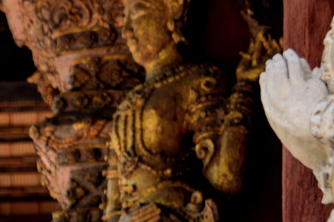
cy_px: 383
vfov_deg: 4.0
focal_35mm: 345
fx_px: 3199
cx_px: -408
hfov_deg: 5.8
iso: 100
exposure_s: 1/160
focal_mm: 68
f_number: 5.6
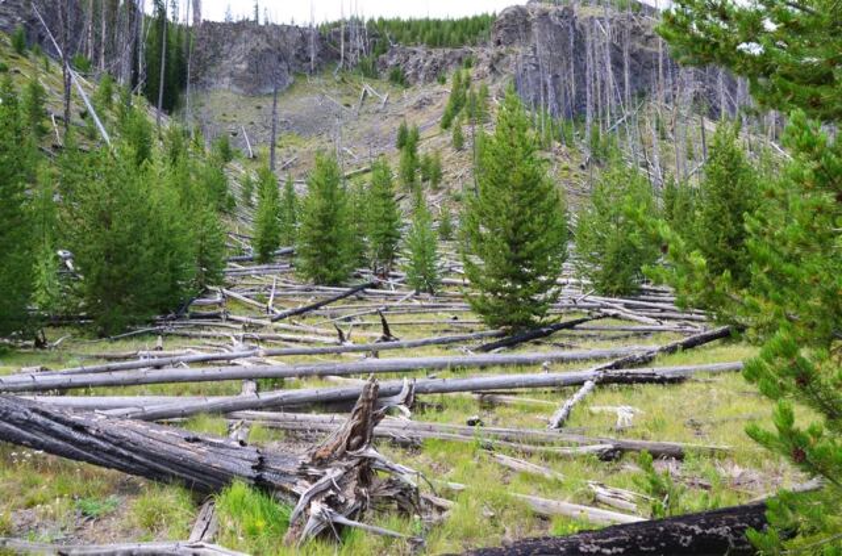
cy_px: 278
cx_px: 421
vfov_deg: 43.4
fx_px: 700
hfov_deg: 62.1
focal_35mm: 30
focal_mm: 20
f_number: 10
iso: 200
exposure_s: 1/80
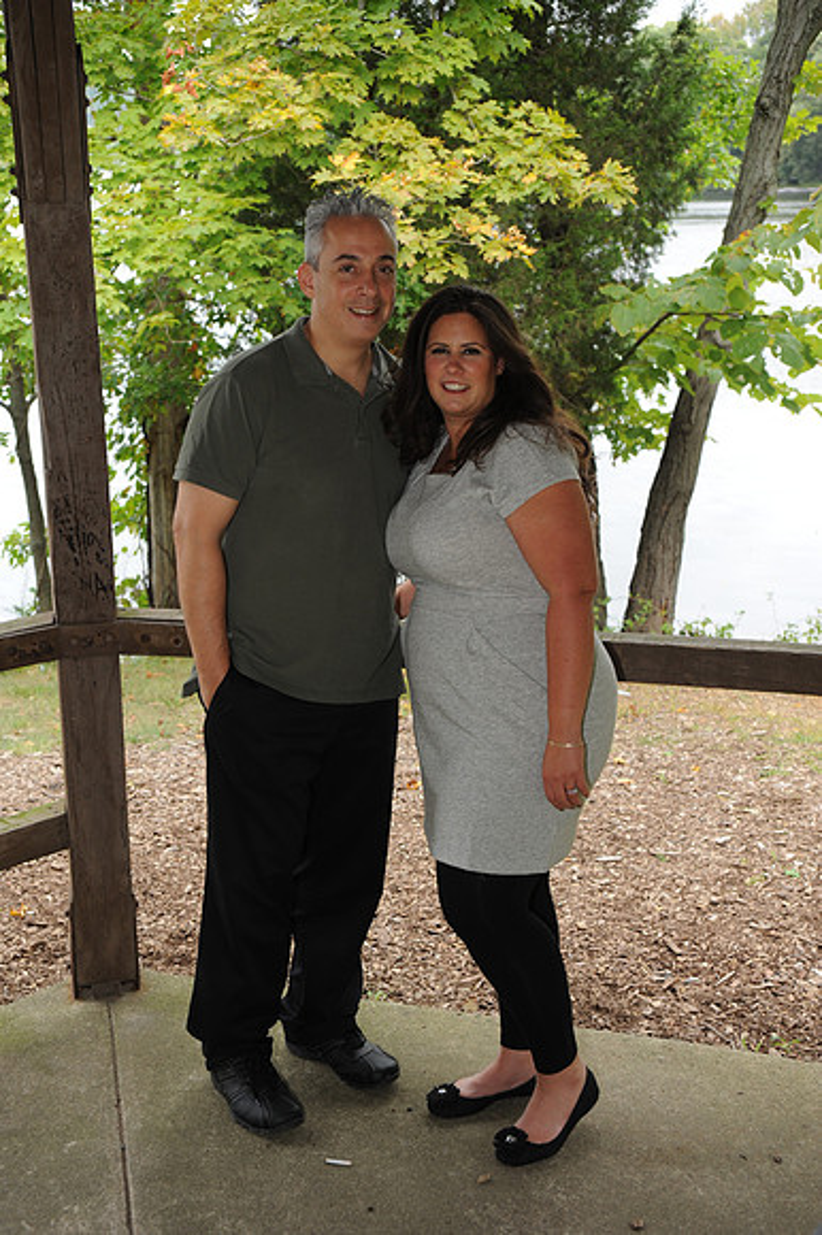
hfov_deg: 28.0
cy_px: 618
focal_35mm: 48
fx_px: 1646
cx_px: 411
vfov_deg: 41.1
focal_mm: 48
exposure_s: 1/200
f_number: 5.6
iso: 500
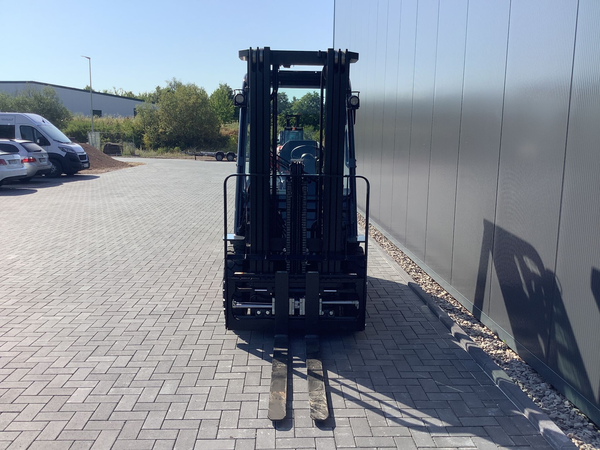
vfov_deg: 45.4
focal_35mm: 31
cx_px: 300
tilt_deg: -8.6
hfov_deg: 58.4
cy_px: 225
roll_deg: -0.9
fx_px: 537
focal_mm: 3.3
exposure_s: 1/849
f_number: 2.4
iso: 25
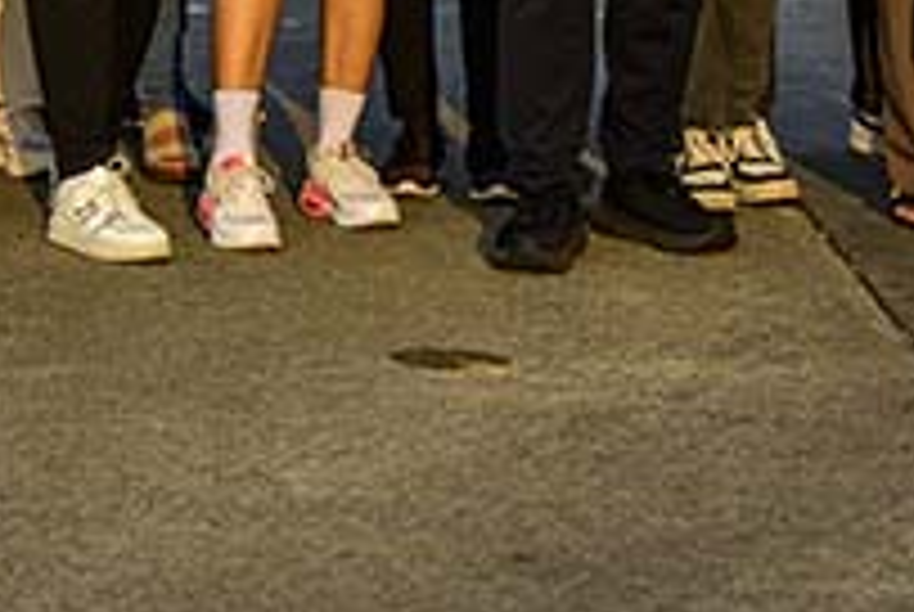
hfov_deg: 12.9
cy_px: -594
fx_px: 3899
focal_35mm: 153
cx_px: -275
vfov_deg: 8.5
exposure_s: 1/400
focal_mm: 32.5
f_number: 8
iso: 360
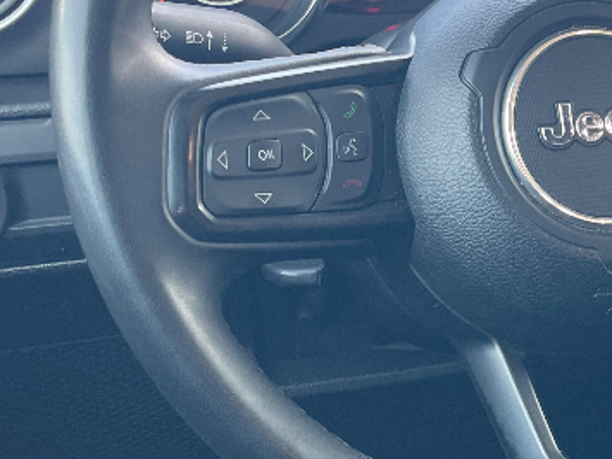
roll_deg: -0.4
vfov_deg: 19.5
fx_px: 1326
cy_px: 343
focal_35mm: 75
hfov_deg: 24.4
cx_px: 662
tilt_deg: -23.5
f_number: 1.6
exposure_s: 1/121
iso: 125
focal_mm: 4.2
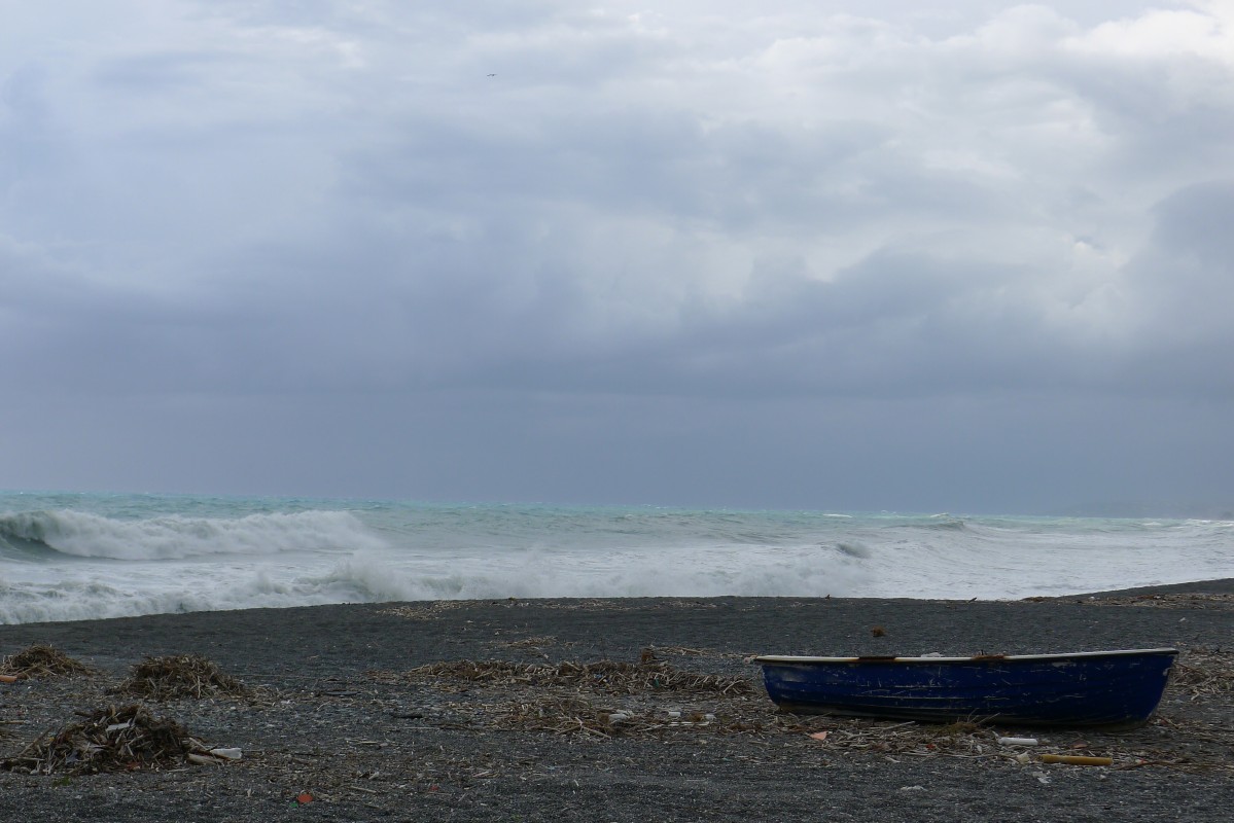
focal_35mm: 60
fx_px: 2057
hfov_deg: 33.4
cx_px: 617
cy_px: 412
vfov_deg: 22.6
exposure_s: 1/640
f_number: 4
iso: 80
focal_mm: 12.8
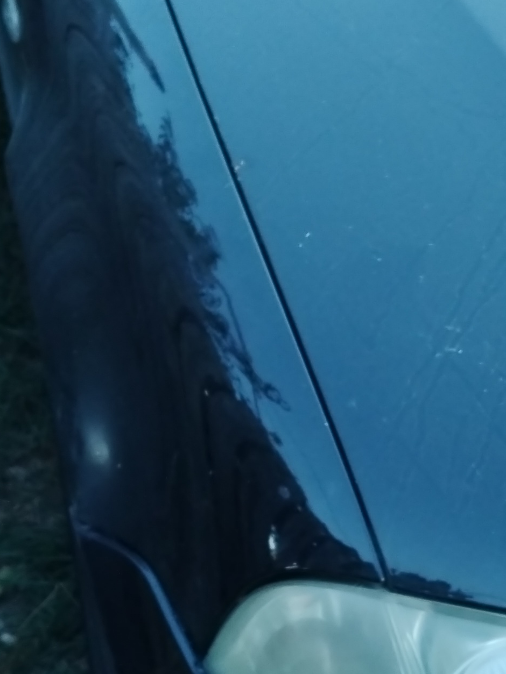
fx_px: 1656
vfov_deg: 23.0
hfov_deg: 17.1
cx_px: 449
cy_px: 321
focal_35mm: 85
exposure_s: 1/33.3
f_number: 1.8
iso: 254
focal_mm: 4.25
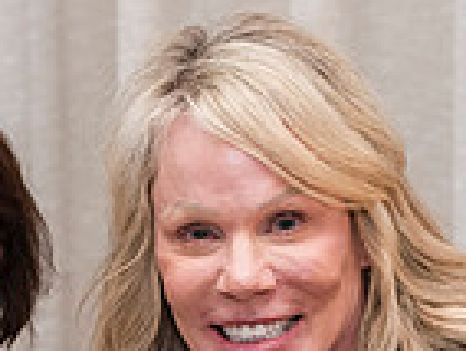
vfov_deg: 6.4
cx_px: -105
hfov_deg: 8.4
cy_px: 438
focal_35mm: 232
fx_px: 3128
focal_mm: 58
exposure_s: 1/125
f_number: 4
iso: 1250
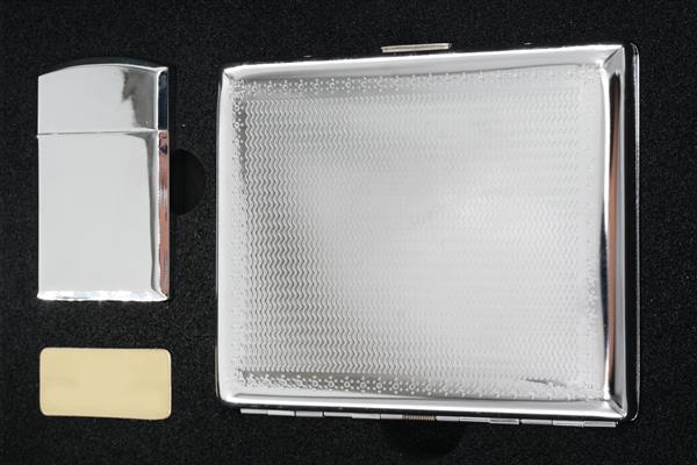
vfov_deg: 16.3
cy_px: 232
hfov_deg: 24.2
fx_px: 1626
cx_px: 348
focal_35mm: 84
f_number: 16
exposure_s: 1/60
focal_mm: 55
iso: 400
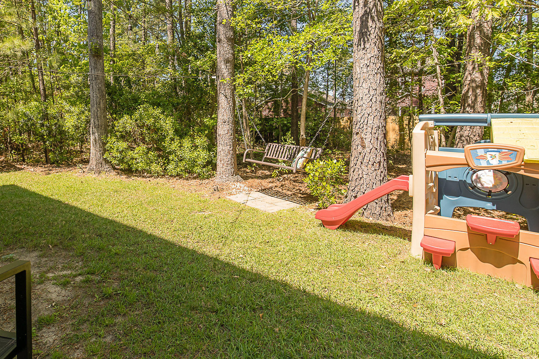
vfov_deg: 60.8
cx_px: 204
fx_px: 299
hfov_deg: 82.5
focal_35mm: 20
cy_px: 126
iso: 160
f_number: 4.5
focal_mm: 15
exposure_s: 1/500
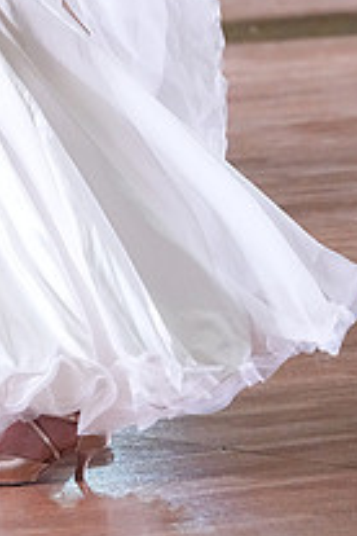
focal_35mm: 516
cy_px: -137
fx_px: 7675
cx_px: -61
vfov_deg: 4.0
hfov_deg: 2.7
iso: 10000
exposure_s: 1/400
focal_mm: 184
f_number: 5.6
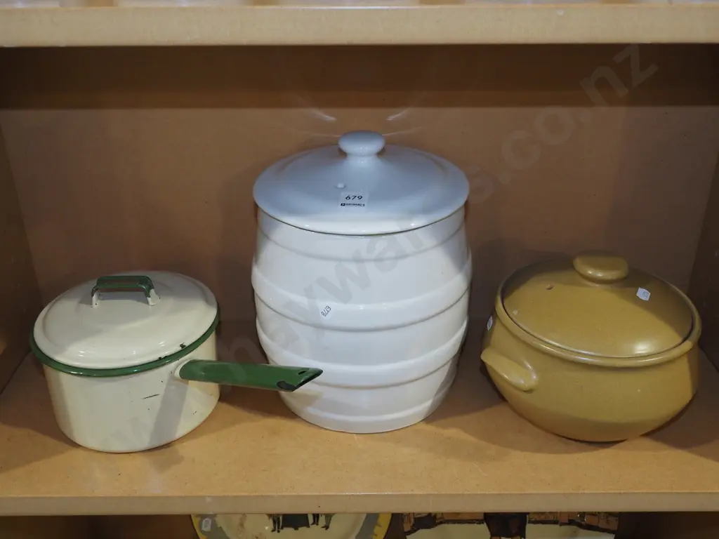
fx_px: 748
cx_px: 360
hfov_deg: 51.4
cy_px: 270
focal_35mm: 36
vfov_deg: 39.7
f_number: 5.6
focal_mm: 18
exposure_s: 1/60
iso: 1600
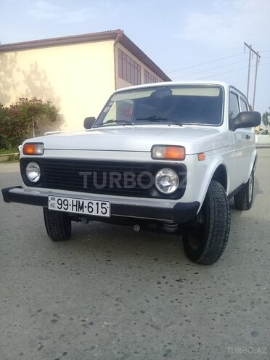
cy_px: 180
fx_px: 322
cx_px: 135
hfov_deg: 45.4
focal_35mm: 31
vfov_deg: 58.4
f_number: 2.2
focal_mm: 3.3
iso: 50
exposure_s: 1/621
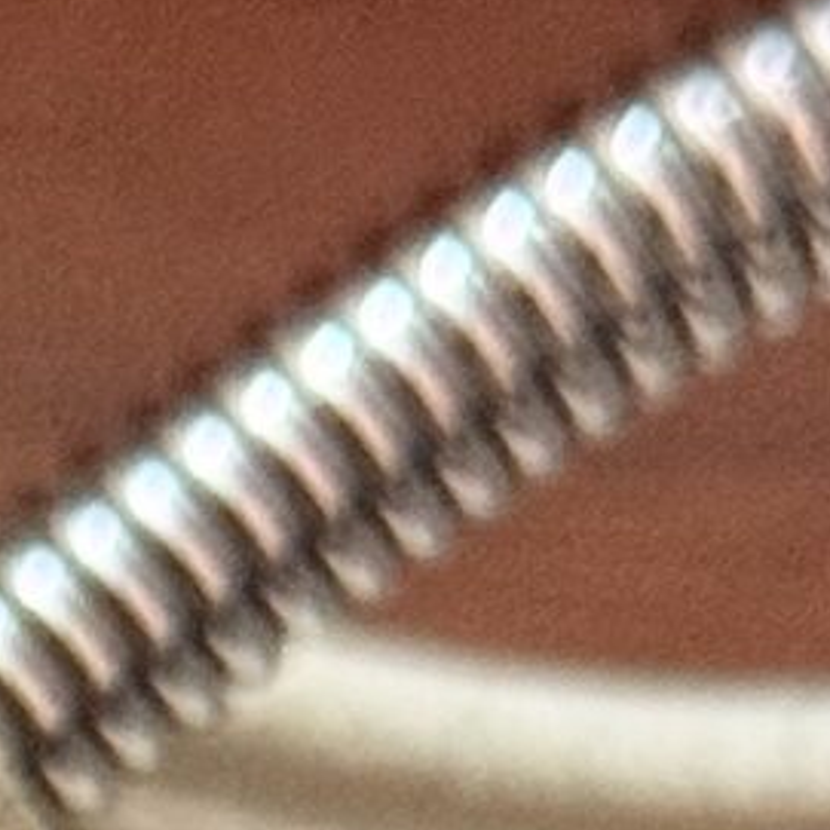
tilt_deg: -38.1
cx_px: -1008
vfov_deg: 4.1
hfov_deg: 4.3
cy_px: 2940
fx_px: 10878
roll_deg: +0.2
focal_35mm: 401
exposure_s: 1/33
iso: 250
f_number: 1.78
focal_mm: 6.76
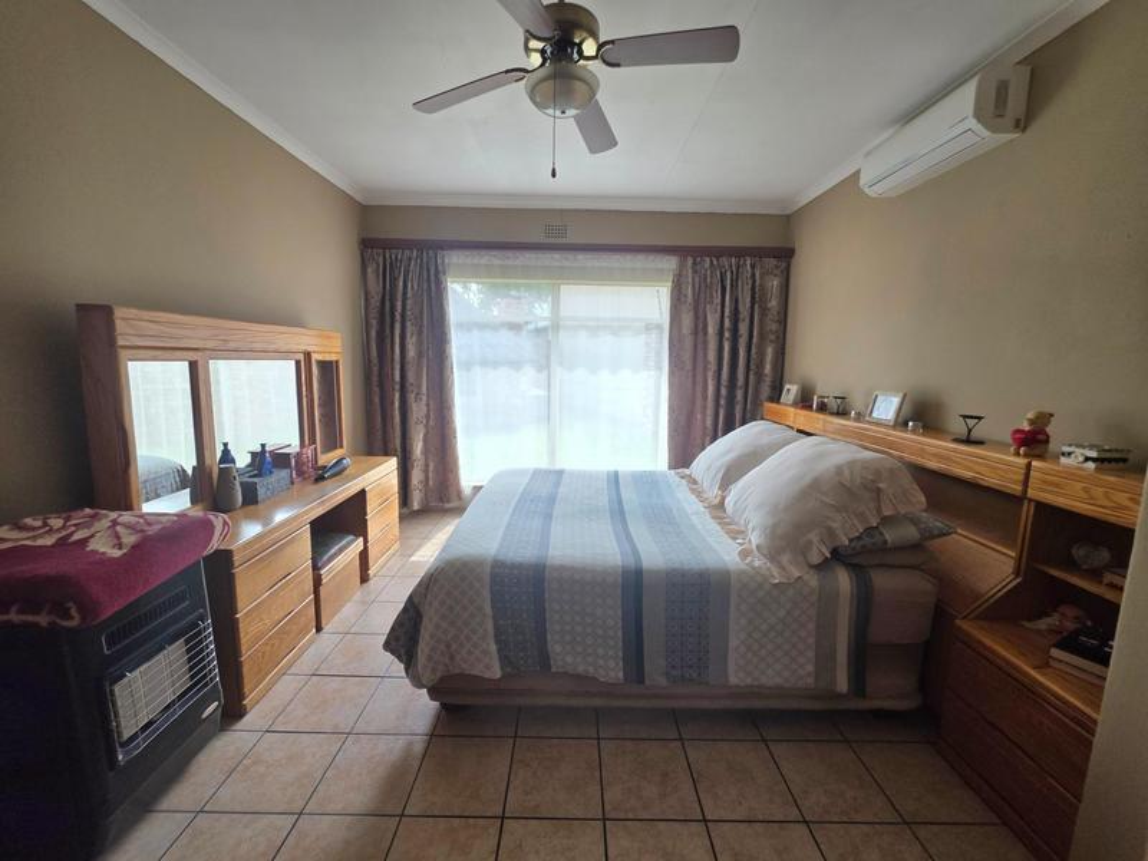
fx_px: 431
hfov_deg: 106.2
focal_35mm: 13
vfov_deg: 89.9
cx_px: 574
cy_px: 430
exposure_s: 1/101
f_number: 1.9
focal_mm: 2.2
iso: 50
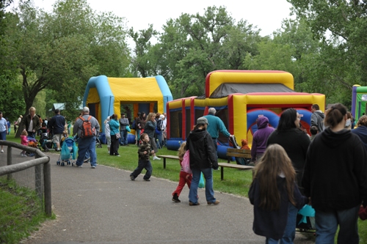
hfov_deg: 28.9
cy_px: 122
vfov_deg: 19.4
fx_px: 713
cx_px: 184
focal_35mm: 70
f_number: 3.5
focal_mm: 70
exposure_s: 1/1000
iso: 400
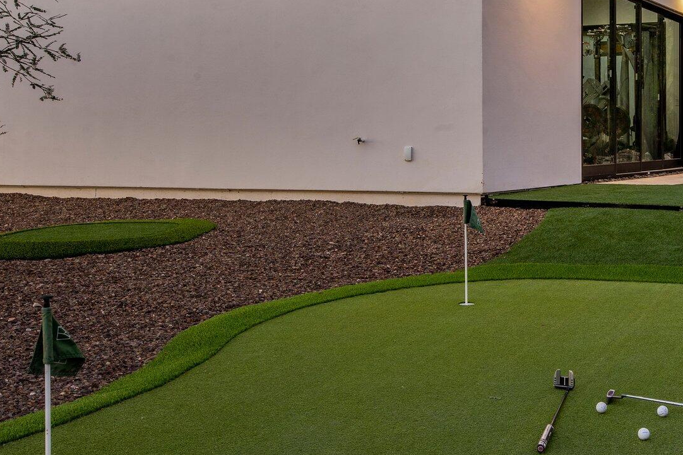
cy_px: 142
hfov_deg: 36.0
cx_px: 568
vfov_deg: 25.3
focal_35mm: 53
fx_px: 1005
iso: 400
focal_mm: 28
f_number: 13
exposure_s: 1/1.67
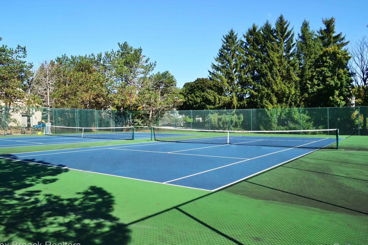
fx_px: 286
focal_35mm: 28
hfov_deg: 65.5
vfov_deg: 46.4
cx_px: 180
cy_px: 125
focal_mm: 18
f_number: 11
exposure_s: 1/400
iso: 400
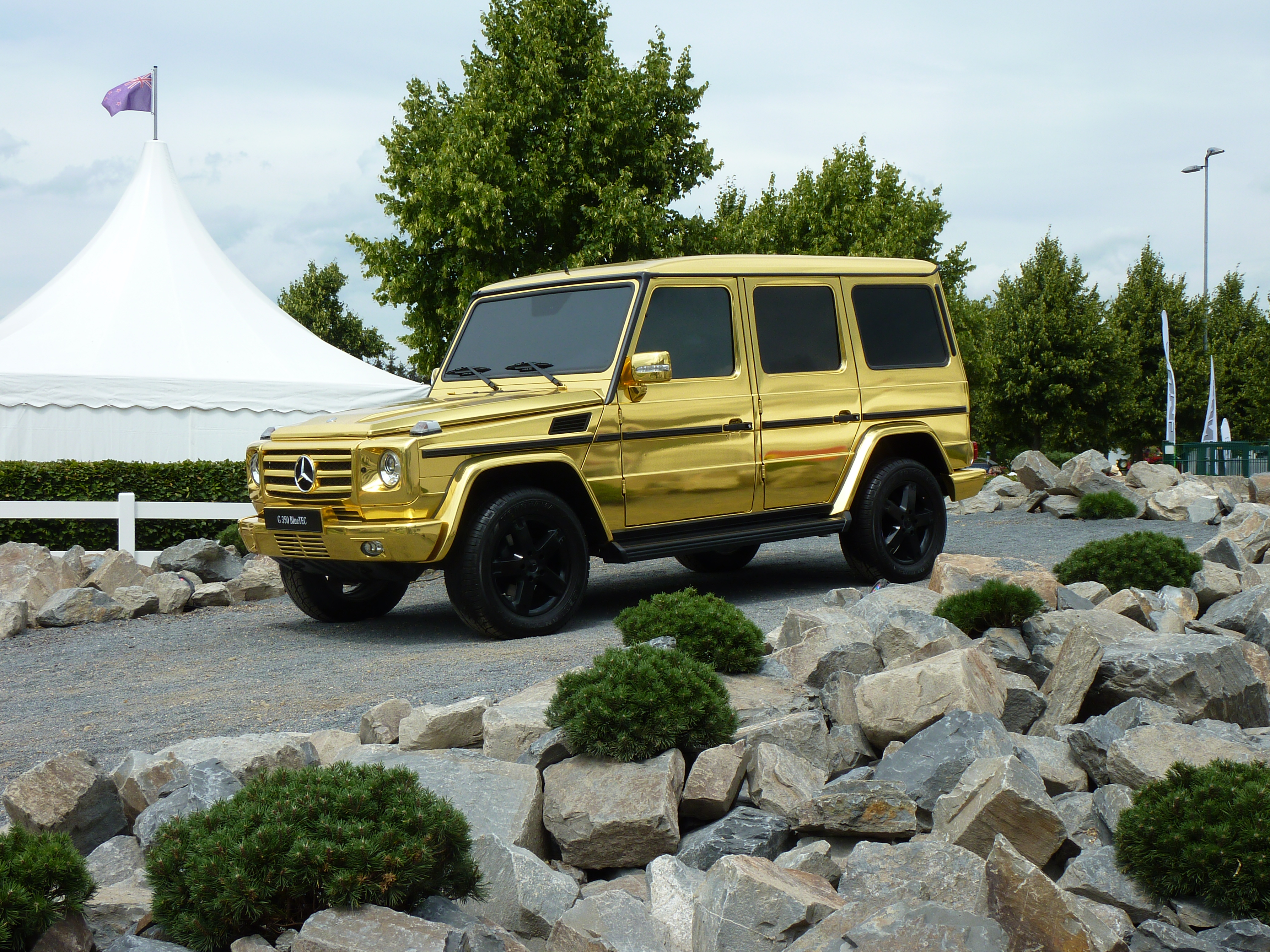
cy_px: 476
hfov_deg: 38.9
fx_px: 1798
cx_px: 629
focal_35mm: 49
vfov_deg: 29.7
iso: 80
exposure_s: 1/400
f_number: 5
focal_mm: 7.9
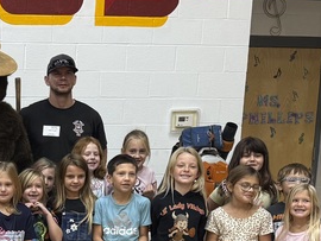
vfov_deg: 15.5
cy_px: 313
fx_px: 845
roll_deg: -0.8
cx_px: -36
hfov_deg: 20.5
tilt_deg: -13.0
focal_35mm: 91
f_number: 1.78
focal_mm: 6.76
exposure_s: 1/60
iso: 160
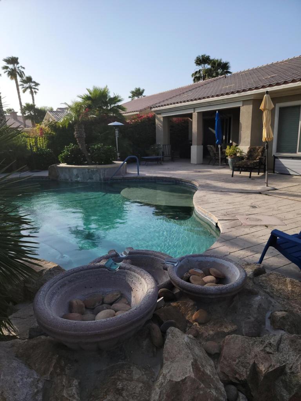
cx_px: 150
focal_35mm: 24
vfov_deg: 71.6
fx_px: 278
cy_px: 200
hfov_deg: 56.8
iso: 16
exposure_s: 1/713
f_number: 1.8
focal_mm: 6.7
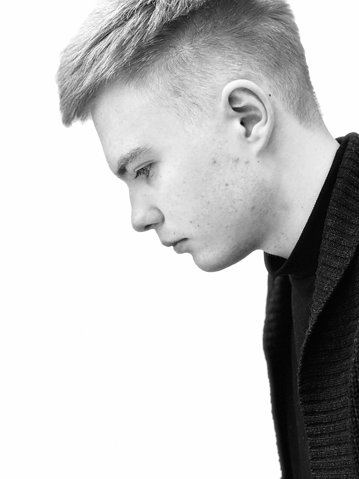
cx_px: 180
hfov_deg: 28.0
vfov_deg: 36.8
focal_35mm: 52
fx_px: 719
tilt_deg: +8.4
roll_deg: +3.8
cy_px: 240
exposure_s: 1/100
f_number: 2
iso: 250
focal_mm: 6
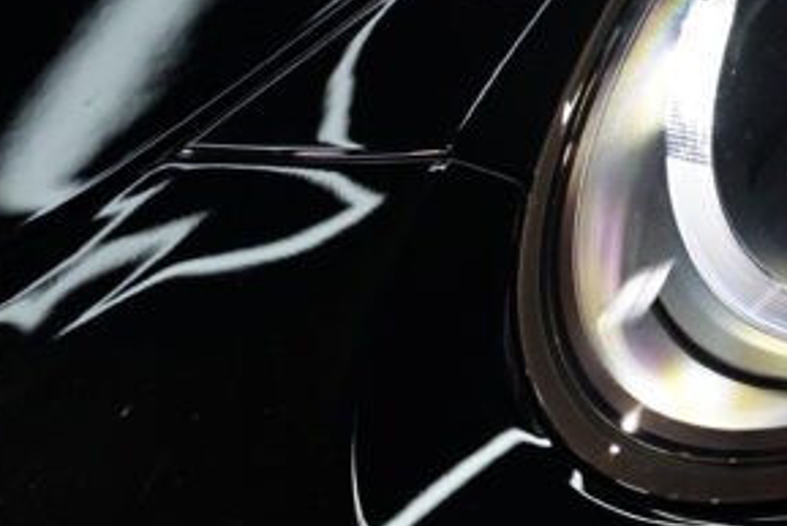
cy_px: -14
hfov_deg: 10.8
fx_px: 4068
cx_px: 961
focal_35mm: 186
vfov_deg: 7.4
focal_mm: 70
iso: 500
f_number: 2.8
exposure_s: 1/80
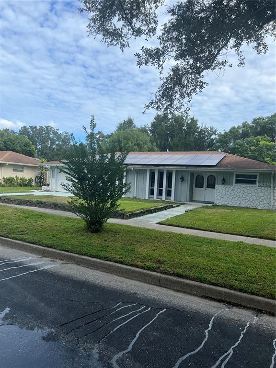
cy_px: 184
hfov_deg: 53.1
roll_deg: -3.1
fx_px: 276
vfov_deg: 67.3
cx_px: 138
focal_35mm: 26
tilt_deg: +0.6
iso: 50
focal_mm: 5.7
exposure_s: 1/2762
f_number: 1.5
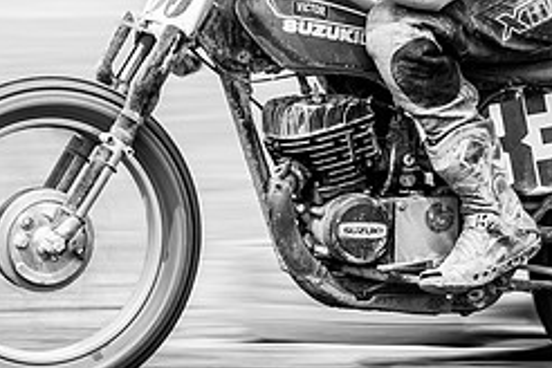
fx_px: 9353
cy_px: 59
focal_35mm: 610
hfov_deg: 3.4
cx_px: 166
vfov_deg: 2.3
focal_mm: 200
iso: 200
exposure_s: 1/200
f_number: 8
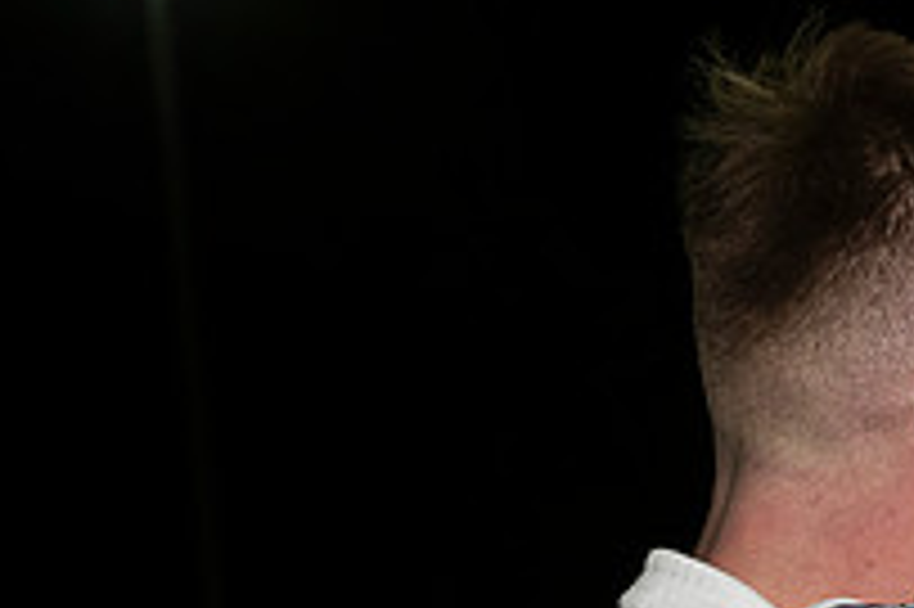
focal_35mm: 186
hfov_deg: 10.8
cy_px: 763
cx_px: 1234
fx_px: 4718
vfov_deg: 7.3
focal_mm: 65
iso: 1000
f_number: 8
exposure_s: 1/200
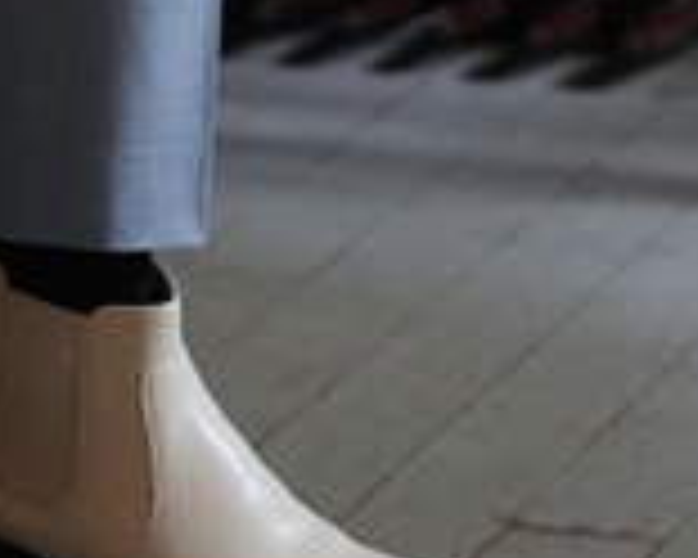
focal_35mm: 310
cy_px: -864
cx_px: -311
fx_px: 6404
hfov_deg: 6.2
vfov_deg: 4.8
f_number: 1.8
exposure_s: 1/1250
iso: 2500
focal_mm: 50
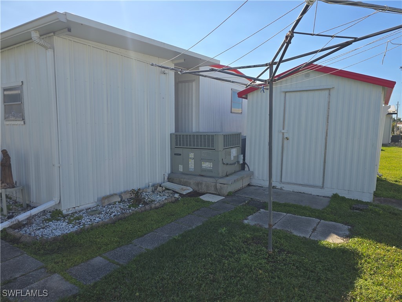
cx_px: 201
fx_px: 267
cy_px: 151
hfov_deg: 73.9
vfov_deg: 58.9
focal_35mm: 23
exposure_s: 1/786
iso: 12
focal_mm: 6.3
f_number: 1.7
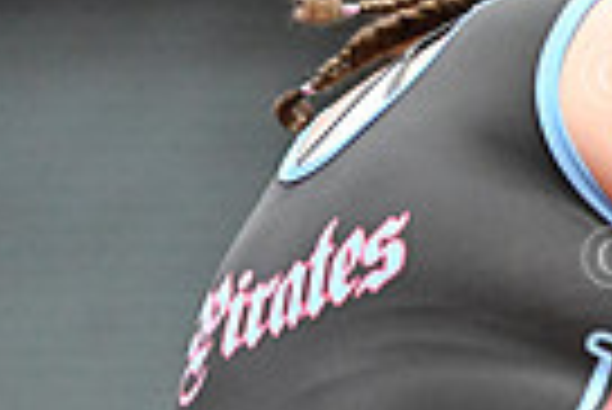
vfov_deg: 2.9
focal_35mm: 476
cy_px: 529
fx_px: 8101
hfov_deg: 4.3
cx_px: 1233
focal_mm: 112
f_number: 2.8
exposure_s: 1/1000
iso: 6400
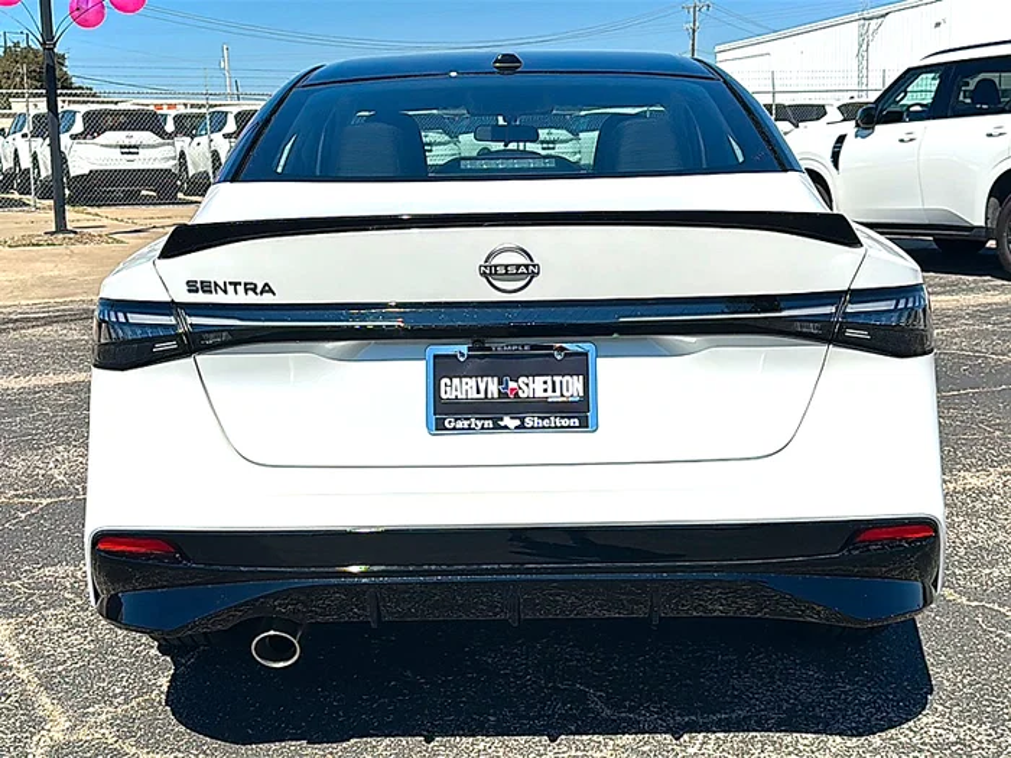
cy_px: 379
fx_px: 1227
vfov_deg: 34.3
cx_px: 506
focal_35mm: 42
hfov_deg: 44.8
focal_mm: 6.86
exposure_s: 1/10989
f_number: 1.78
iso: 64
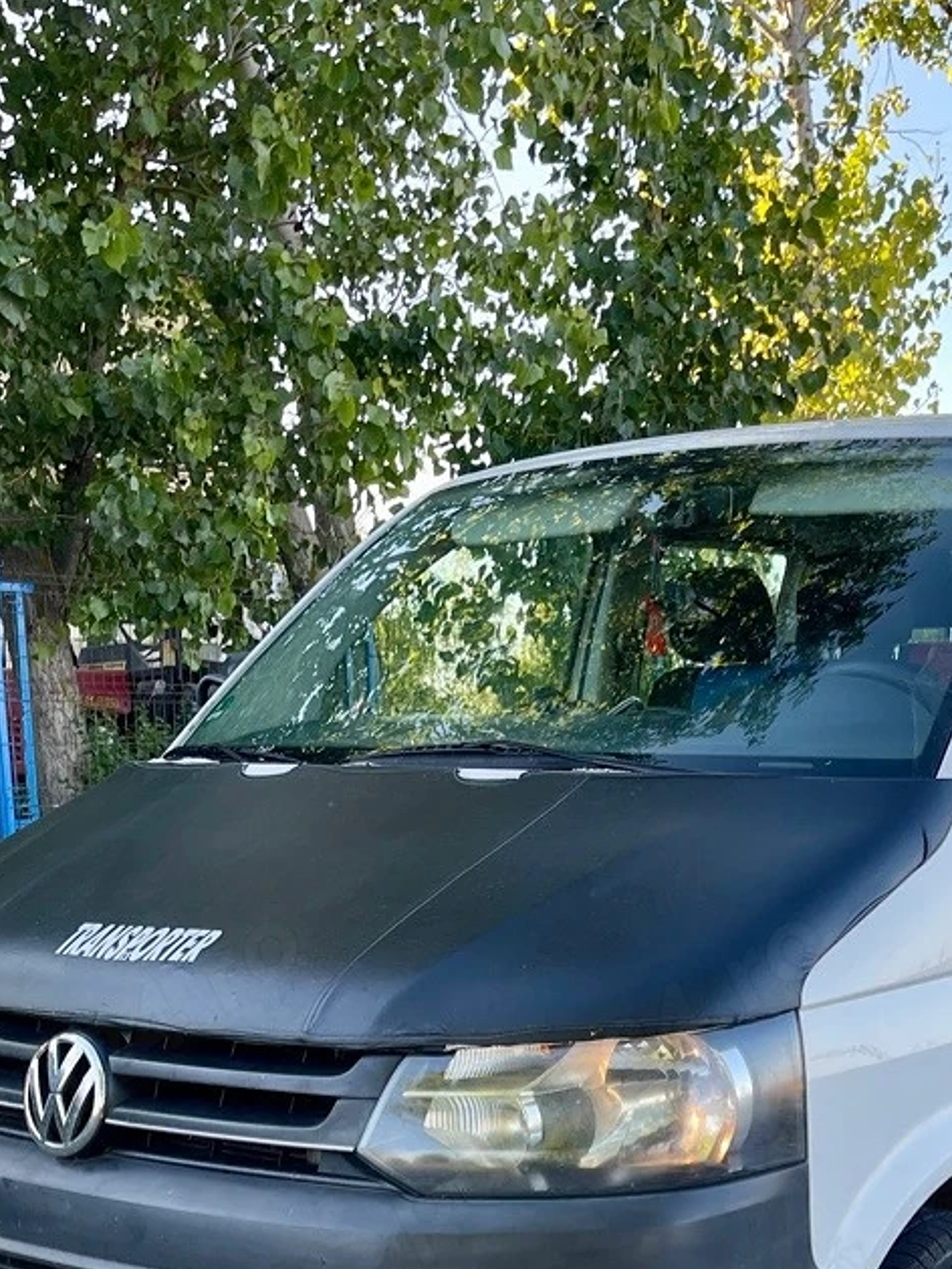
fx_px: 1943
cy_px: 1160
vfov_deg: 34.0
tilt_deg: -12.5
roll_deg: +0.3
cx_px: 738
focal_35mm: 53
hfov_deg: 27.1
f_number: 1.6
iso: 32
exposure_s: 1/283
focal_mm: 5.1
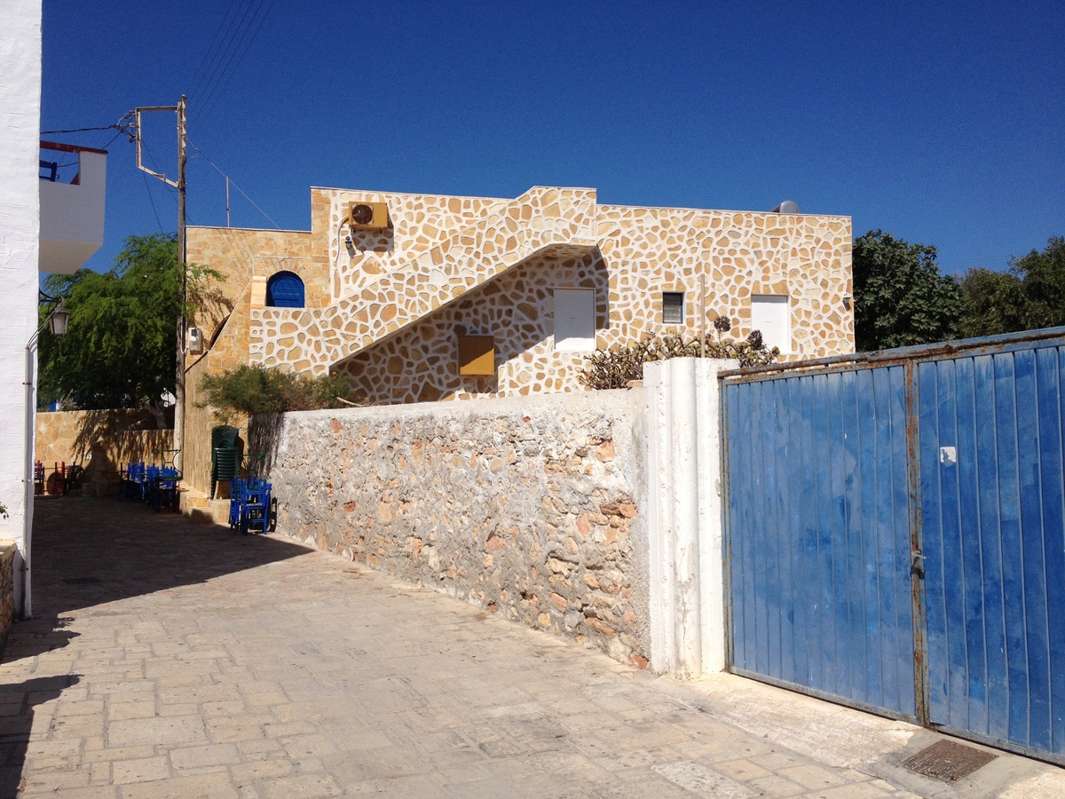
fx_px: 1077
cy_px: 400
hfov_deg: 52.6
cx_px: 532
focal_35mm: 35
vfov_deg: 40.7
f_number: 2.4
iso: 50
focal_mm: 4.28
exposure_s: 1/3953
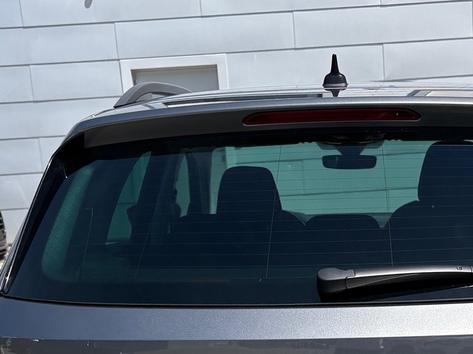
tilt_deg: -14.7
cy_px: 381
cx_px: 341
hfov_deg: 27.9
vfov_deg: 20.4
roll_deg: +2.0
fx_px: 943
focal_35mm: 69
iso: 50
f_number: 1.6
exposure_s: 1/2985
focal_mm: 5.96
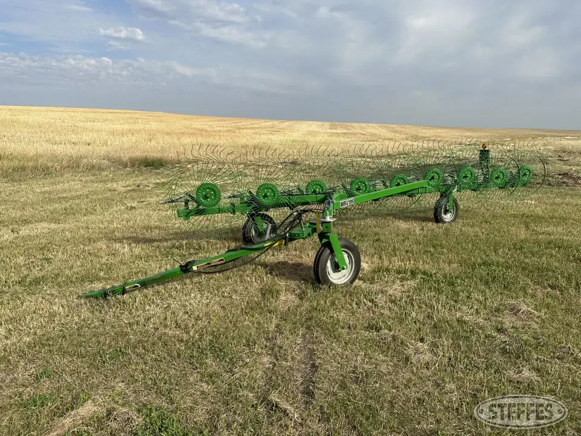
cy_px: 218
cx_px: 290
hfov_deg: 71.6
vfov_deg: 56.8
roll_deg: -0.6
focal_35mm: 24
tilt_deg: -11.5
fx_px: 403
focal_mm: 6.86
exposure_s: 1/4545
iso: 80
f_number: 1.78
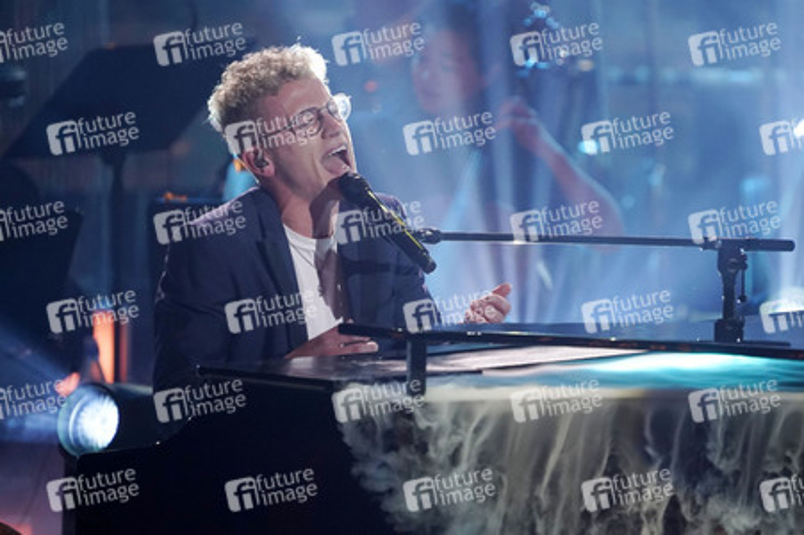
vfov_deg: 2.3
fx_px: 13390
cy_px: 268
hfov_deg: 3.4
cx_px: 402
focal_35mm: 600
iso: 5000
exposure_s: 1/160
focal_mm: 600
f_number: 6.3
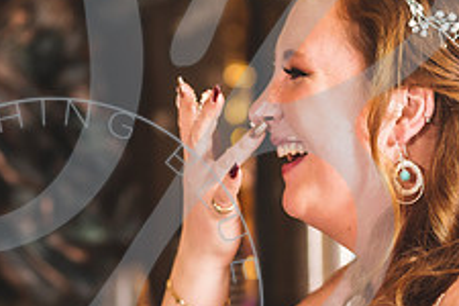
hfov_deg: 9.4
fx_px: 2792
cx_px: 155
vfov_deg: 6.3
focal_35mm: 219
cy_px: 136
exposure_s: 1/125
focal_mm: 85
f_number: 2.8
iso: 1250
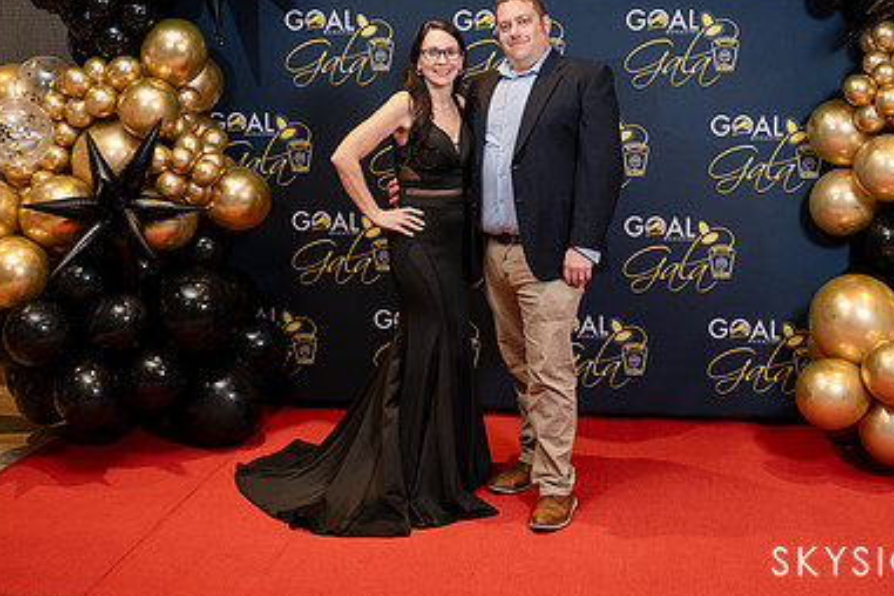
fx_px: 1093
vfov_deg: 30.2
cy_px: 173
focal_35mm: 44
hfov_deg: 44.4
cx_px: 508
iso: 1000
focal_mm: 28
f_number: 2.8
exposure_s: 1/160
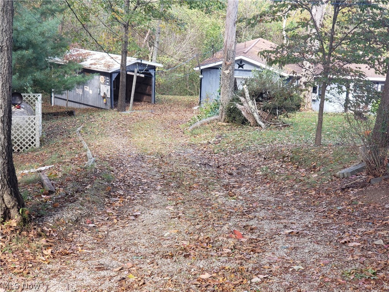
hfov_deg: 36.8
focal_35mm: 52
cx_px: 194
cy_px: 146
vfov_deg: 28.0
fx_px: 584
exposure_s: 1/39
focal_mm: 6
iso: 32
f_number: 2.4
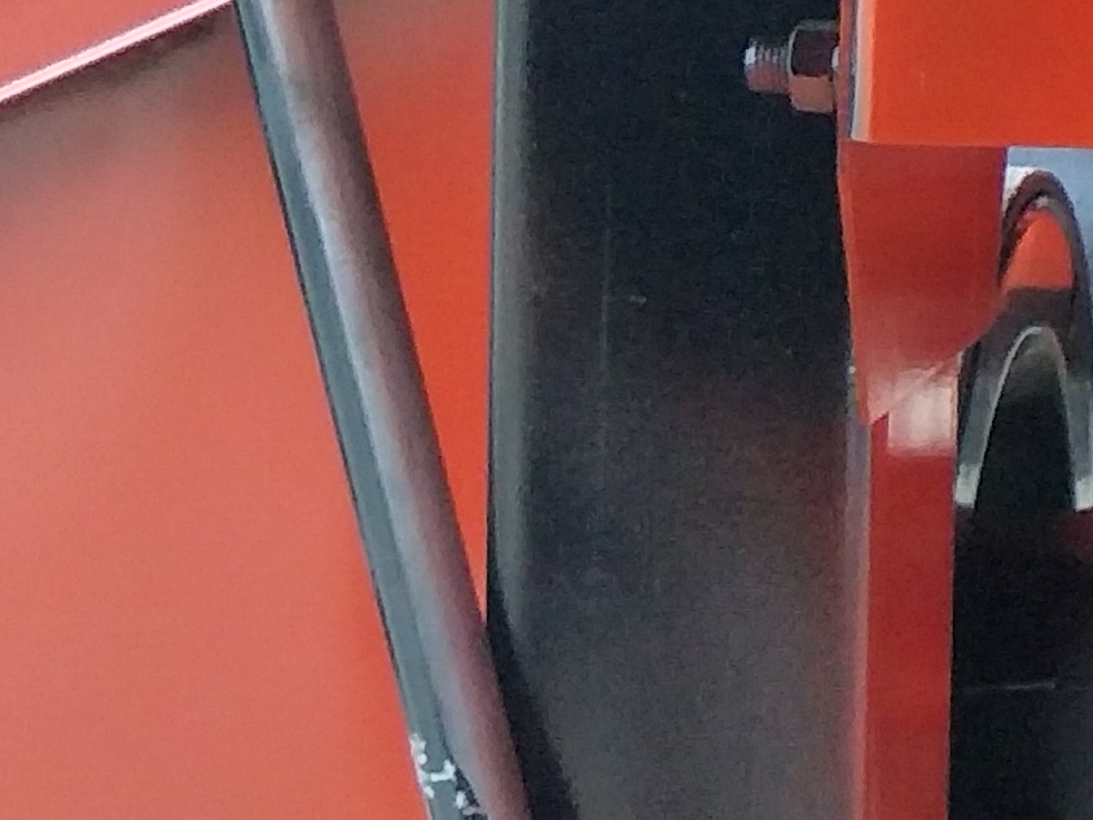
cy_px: -236
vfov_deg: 11.1
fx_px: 4136
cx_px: 2808
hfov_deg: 11.7
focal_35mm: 131
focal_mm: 4.1
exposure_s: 1/33
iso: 148
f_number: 1.7
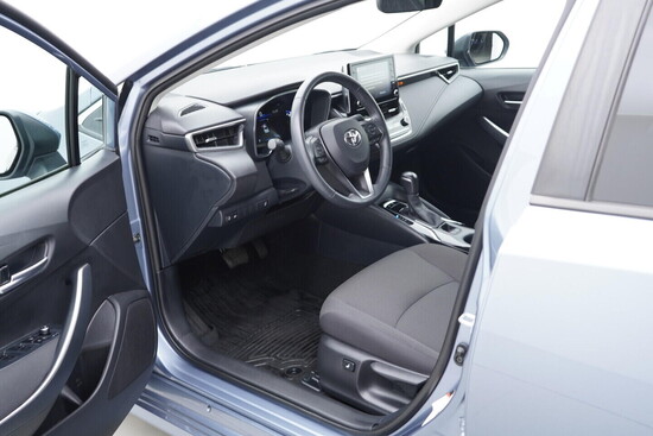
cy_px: 218
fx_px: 653
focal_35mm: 36
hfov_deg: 53.1
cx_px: 326
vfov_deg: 36.9
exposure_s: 1/40
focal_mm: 24
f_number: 2.8
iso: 200
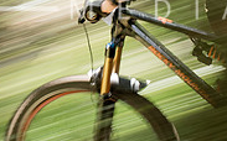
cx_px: -12
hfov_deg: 6.8
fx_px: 1891
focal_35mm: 306
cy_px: -6
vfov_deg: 4.3
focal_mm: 50
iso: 500
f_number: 9
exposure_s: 1/25
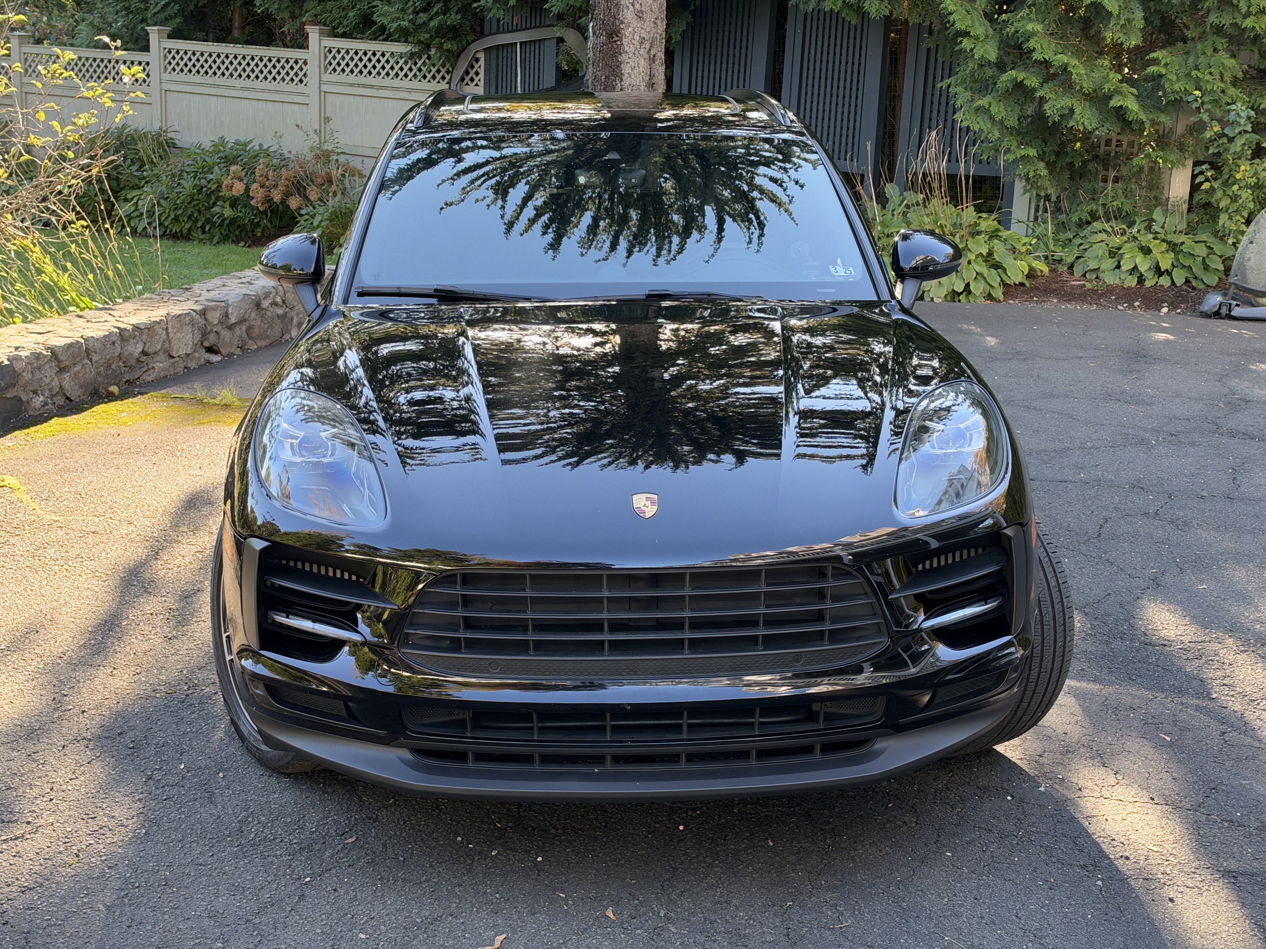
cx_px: 633
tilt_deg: -14.7
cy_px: 474
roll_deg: -1.6
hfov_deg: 39.7
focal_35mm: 48
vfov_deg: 30.3
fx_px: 1755
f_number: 1.8
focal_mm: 6.93
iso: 100
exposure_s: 1/187
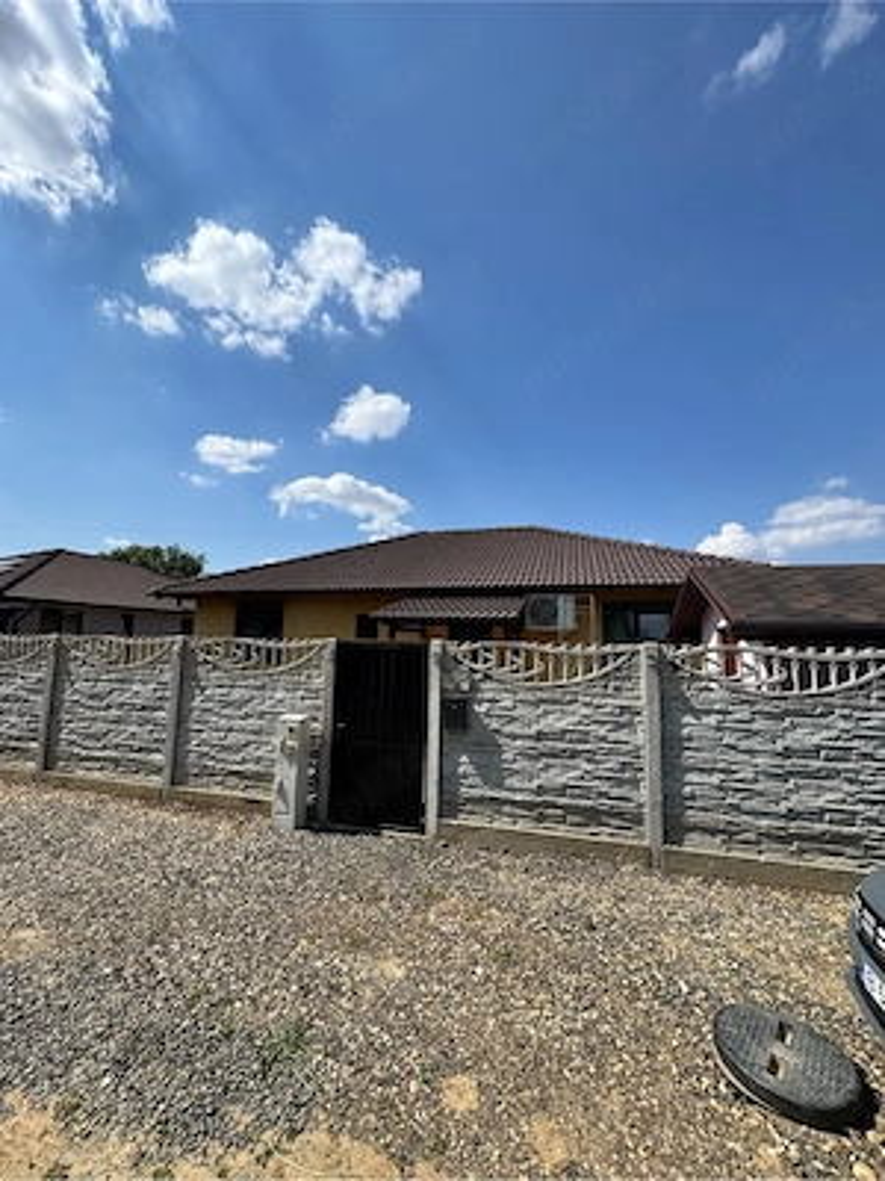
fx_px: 477
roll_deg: -1.5
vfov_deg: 102.1
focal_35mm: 14
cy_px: 590
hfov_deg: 85.7
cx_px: 442
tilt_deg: +6.9
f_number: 2.2
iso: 50
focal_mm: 2.22
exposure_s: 1/2208
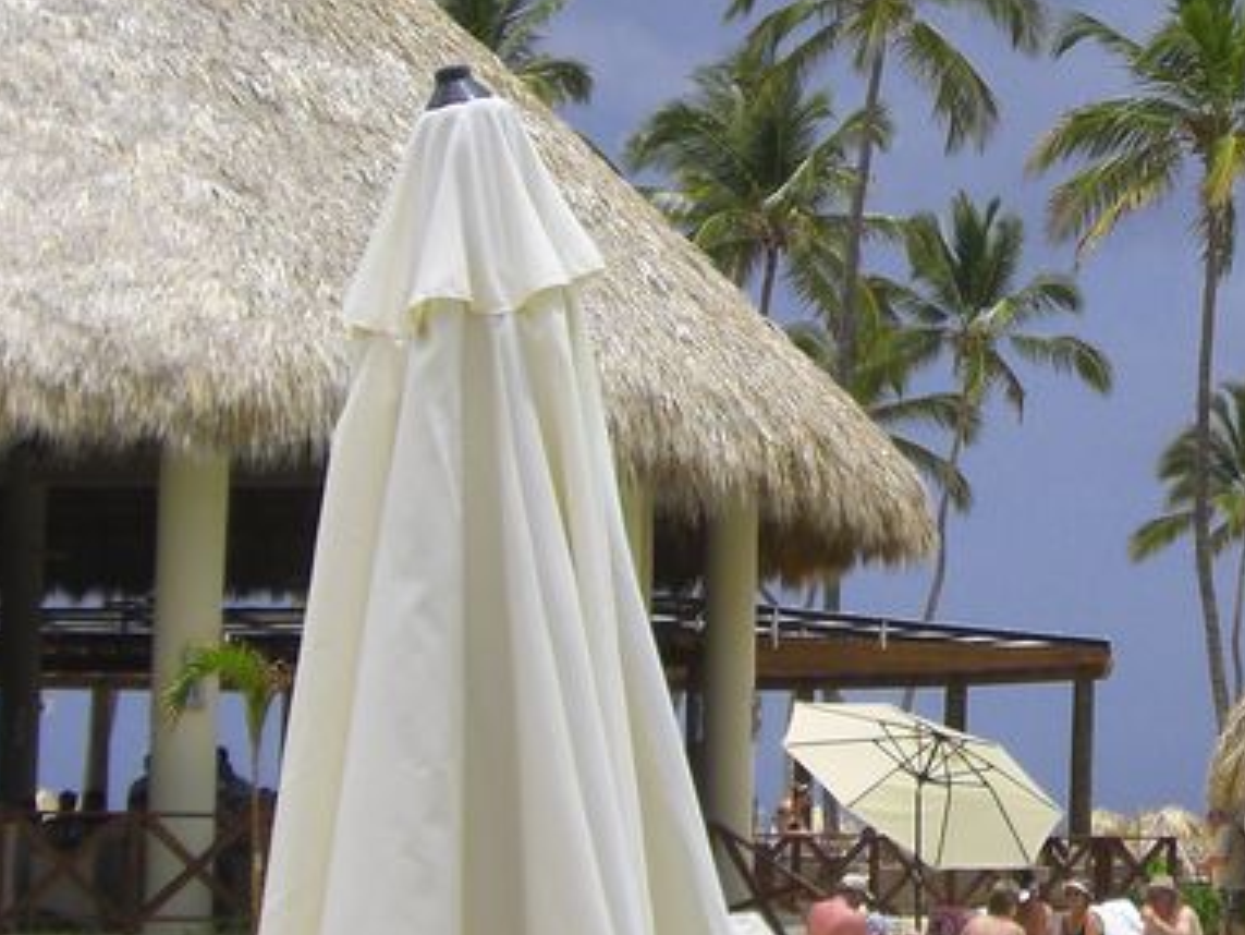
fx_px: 3670
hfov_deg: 18.7
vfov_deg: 14.4
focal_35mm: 102
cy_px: 183
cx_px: 1284
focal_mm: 6.2
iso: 64
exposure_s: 1/200
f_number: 8
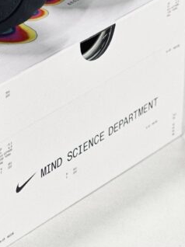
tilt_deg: -20.9
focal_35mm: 226
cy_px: -79
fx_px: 1613
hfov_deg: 6.5
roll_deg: +0.4
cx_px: -79
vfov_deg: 8.6
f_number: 2.8
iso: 200
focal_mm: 9
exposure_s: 1/100
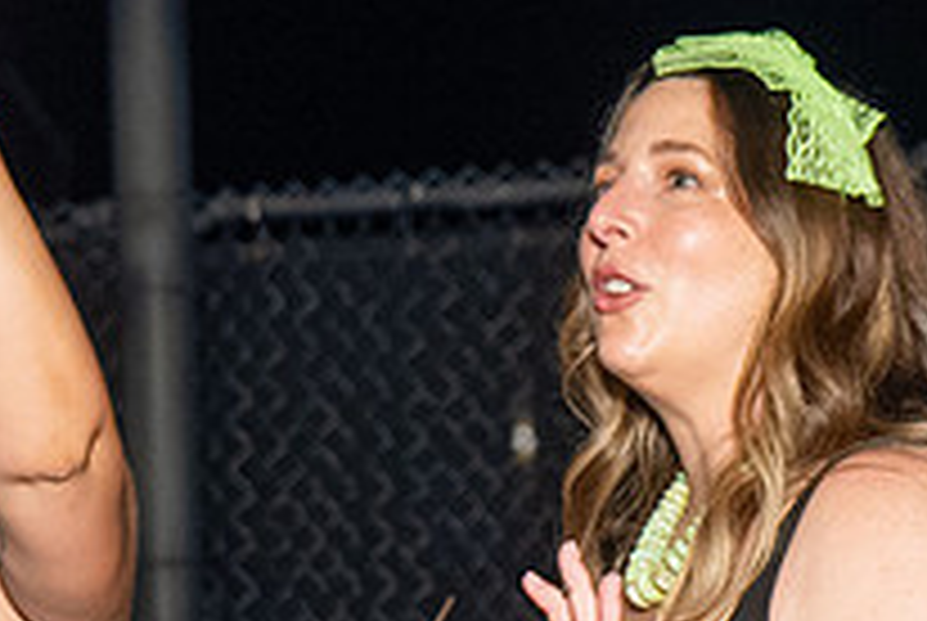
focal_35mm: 121
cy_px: 533
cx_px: 454
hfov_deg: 16.9
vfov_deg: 11.3
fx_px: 3120
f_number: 4
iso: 3200
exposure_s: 1/80
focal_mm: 43
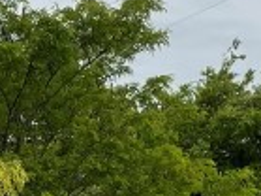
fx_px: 1446
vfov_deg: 7.7
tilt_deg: +0.2
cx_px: -83
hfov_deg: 10.1
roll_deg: +0.8
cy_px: 181
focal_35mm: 192
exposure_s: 1/3731
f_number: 1.6
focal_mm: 4.2
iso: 32
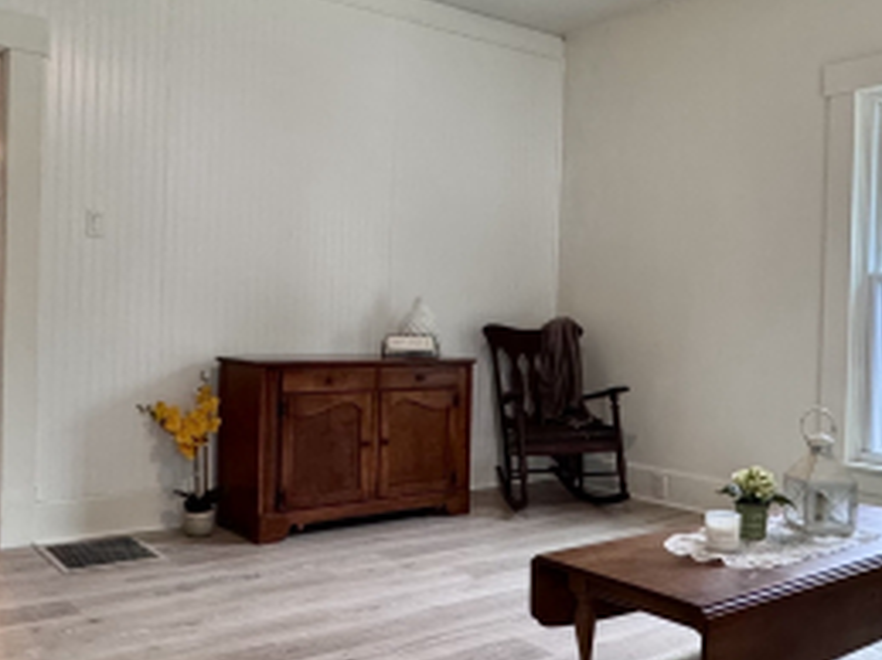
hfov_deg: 51.3
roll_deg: -2.0
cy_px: 333
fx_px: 917
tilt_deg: -1.1
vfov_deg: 39.6
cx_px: 475
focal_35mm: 36
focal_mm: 2.22
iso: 320
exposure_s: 1/60
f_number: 2.2
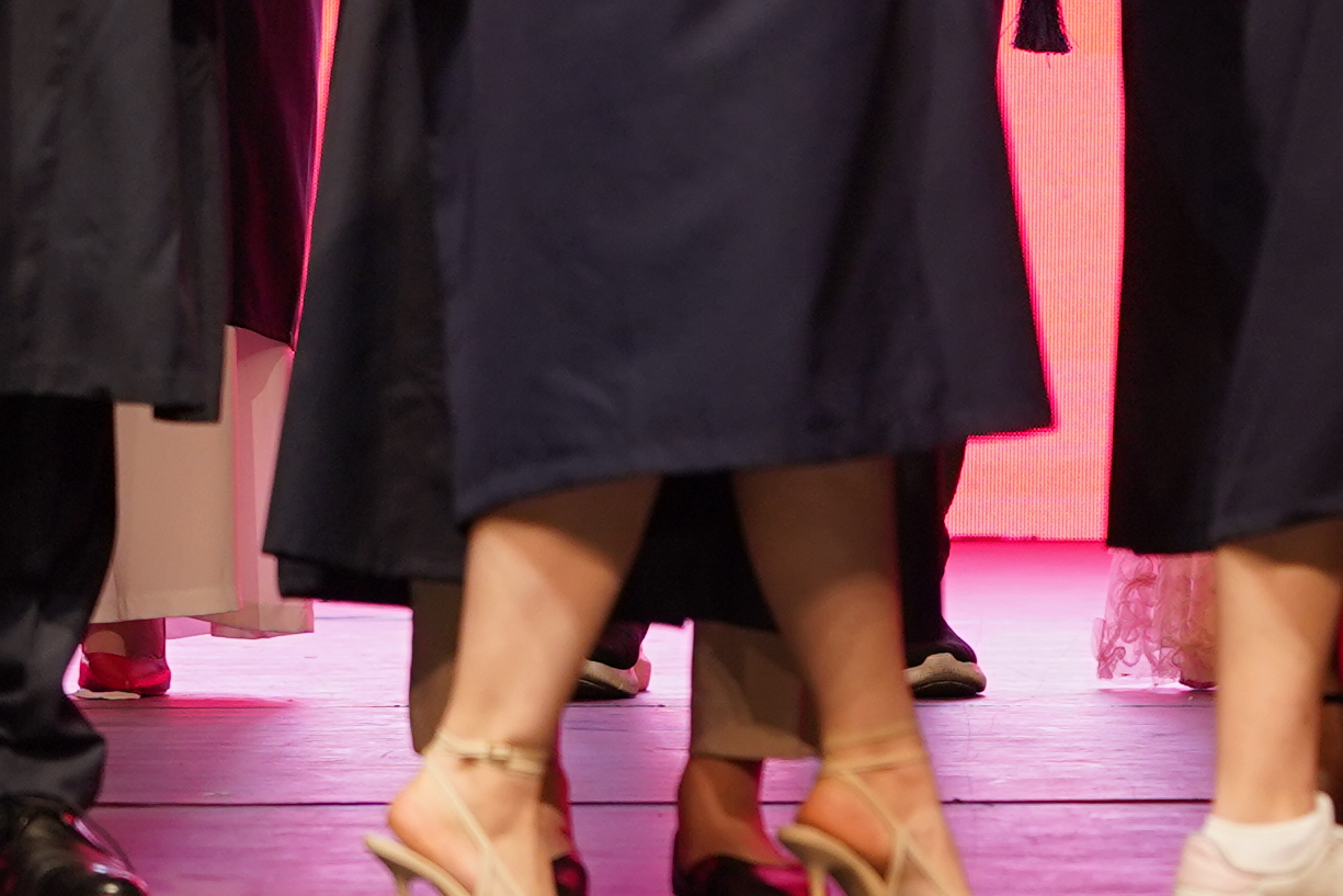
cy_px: -67
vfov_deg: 1.8
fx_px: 28949
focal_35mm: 776
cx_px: 2238
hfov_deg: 2.6
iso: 500
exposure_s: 1/160
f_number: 2.8
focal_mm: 158.4
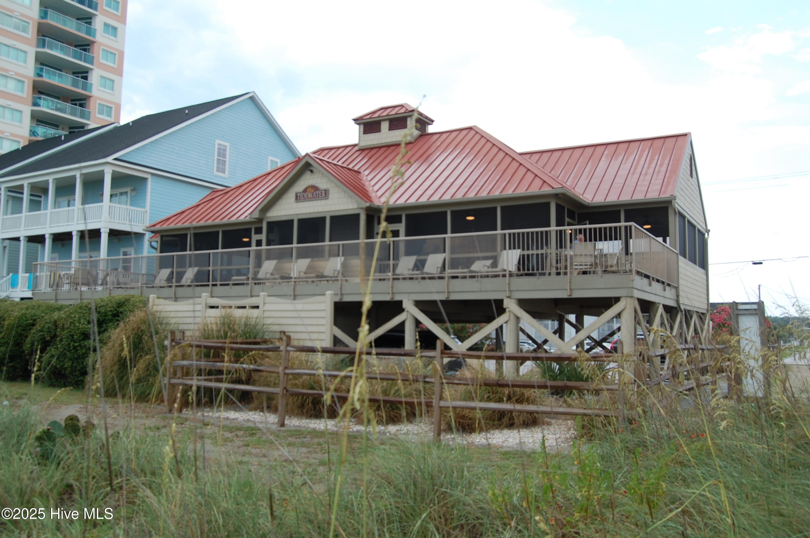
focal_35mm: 30
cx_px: 405
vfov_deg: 43.5
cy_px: 269
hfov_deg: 62.0
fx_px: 674
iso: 200
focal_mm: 20
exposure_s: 1/200
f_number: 7.1
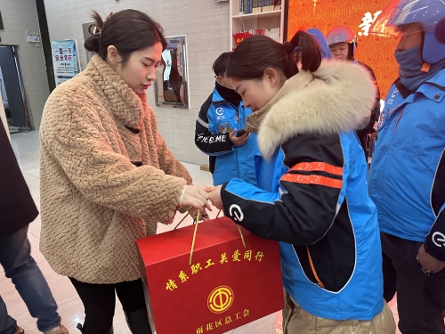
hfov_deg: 71.6
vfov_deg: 56.8
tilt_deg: -15.0
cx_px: 222
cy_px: 167
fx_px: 309
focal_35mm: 24
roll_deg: +0.9
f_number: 1.78
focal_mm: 6.86
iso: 640
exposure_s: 1/60
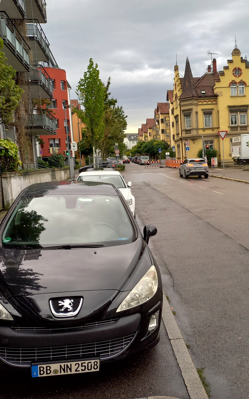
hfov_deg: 34.0
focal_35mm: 37
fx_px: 402
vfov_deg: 52.7
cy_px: 203
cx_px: 176
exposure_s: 1/153
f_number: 1.8
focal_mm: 4.65
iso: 50
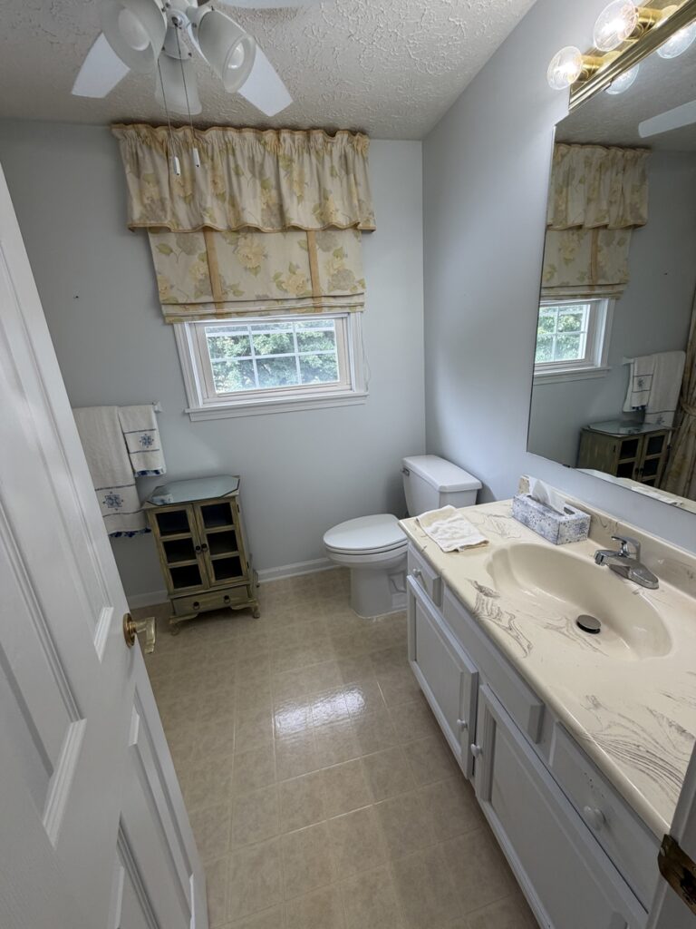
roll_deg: +3.5
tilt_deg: -18.0
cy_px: 464
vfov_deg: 102.1
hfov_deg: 85.7
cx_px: 348
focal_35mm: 14
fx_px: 375
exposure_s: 1/120
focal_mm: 2.22
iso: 80
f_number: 2.2
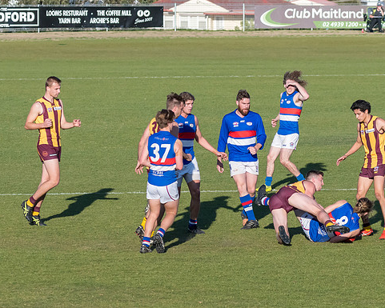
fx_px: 4365
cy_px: 185
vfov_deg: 4.0
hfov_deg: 5.0
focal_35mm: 383
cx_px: 268
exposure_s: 1/3200
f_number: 8
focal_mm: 150
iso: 800
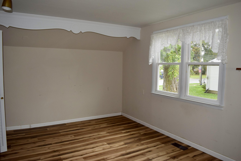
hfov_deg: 67.4
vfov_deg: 47.9
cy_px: 80
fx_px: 181
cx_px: 120
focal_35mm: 27
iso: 800
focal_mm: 18
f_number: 5
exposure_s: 1/100
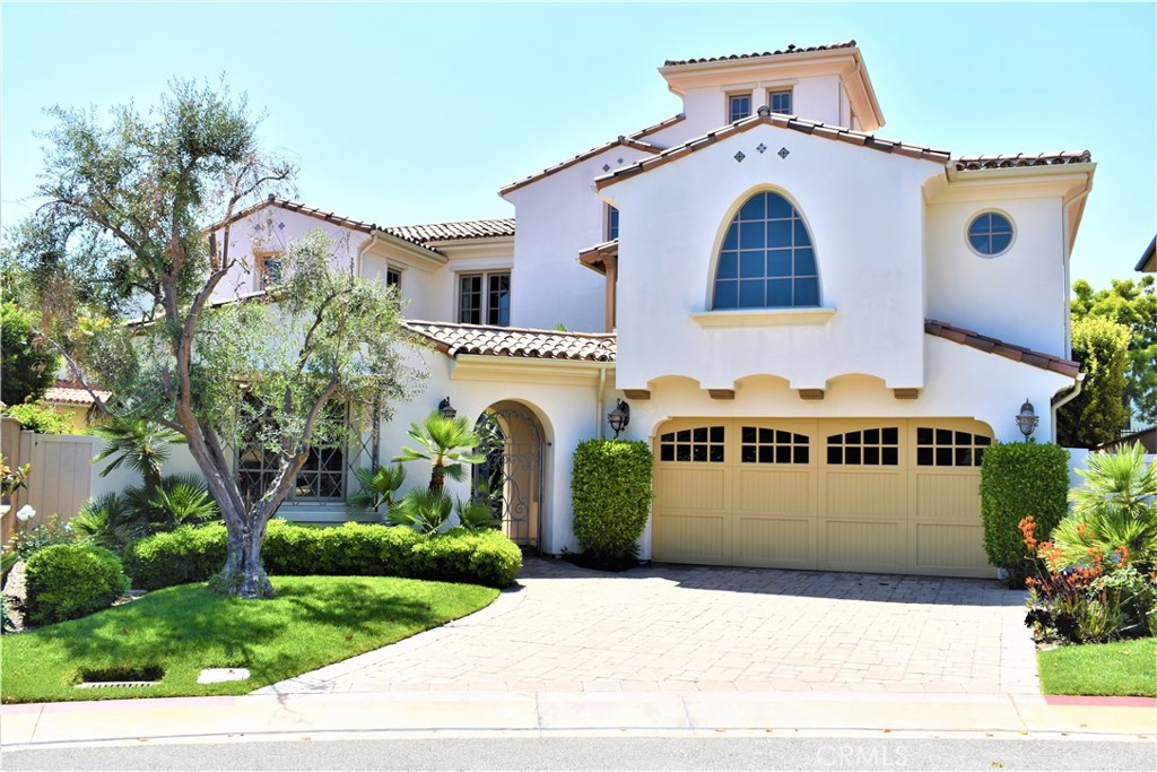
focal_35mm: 33
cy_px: 386
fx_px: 1061
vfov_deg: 40.0
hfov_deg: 57.2
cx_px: 578
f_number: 8
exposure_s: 1/250
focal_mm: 22
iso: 100
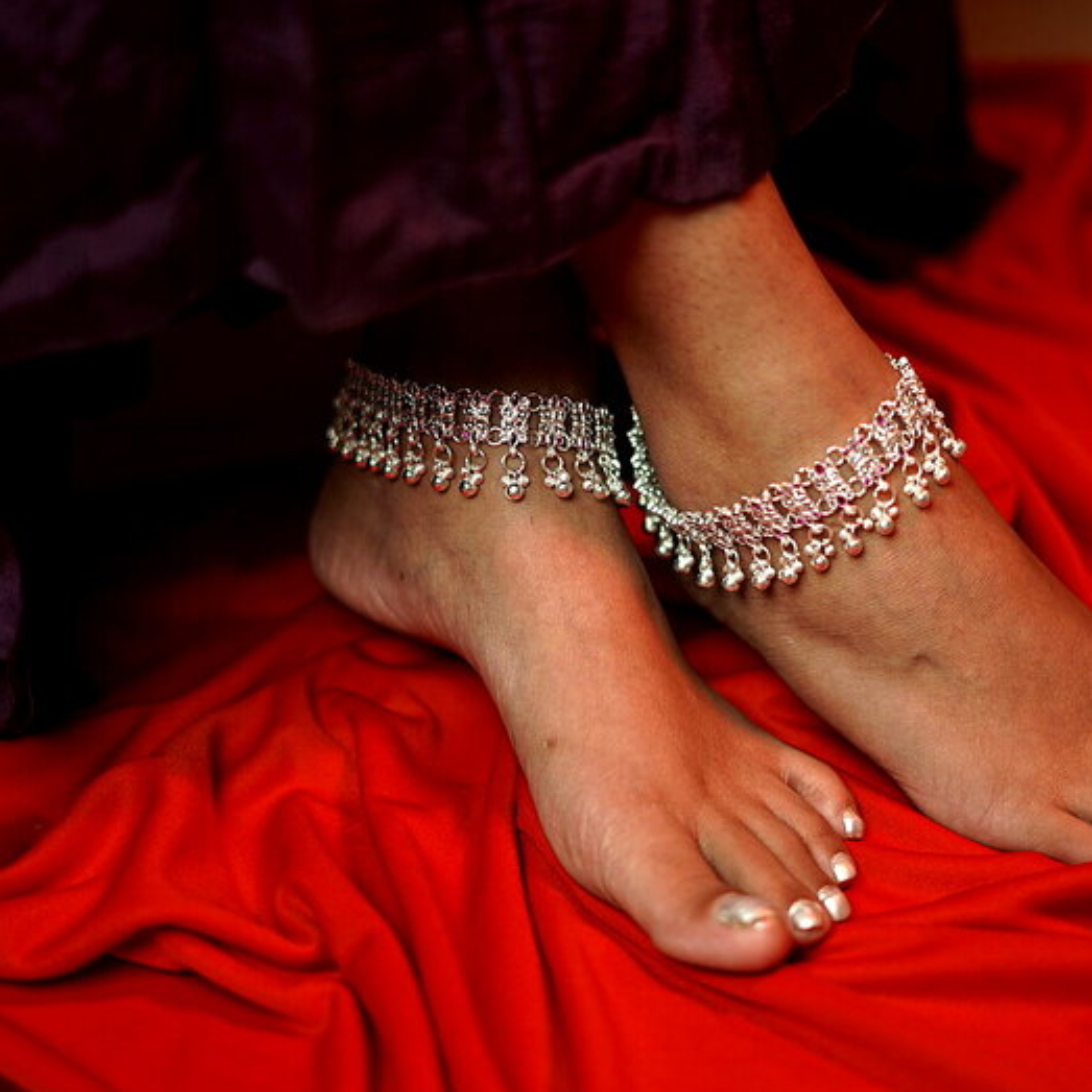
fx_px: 2320
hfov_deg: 26.5
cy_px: 554
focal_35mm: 65
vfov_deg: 26.5
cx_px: 633
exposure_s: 1/160
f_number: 1.8
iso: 400
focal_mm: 50
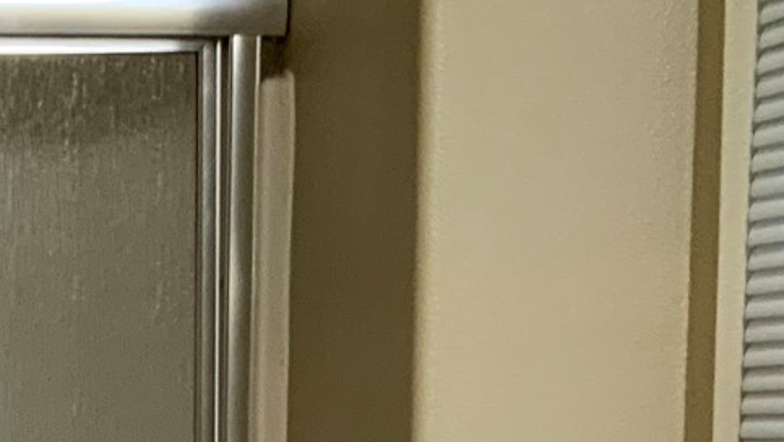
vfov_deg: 8.6
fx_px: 2786
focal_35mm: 134
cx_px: -130
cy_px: 902
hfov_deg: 15.5
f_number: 1.8
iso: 80
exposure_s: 1/60
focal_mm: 3
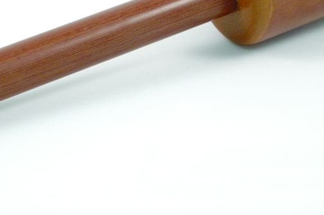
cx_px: 115
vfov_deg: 8.5
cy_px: 42
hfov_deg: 12.8
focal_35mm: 160
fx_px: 1438
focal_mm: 60
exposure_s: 1/160
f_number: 10
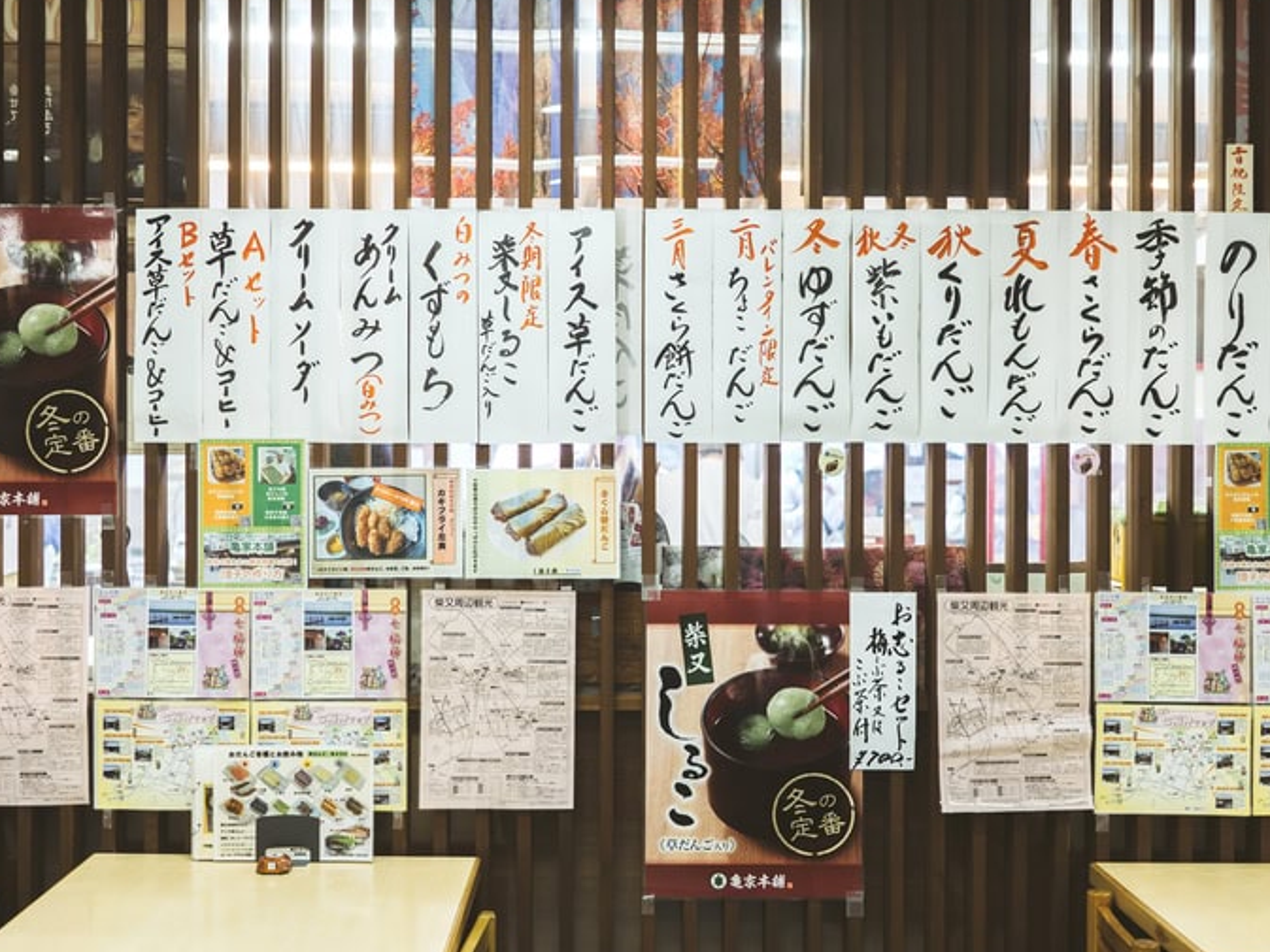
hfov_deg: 42.1
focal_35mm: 45
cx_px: 615
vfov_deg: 32.2
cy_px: 447
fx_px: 1651
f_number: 2.8
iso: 400
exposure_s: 1/160
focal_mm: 35
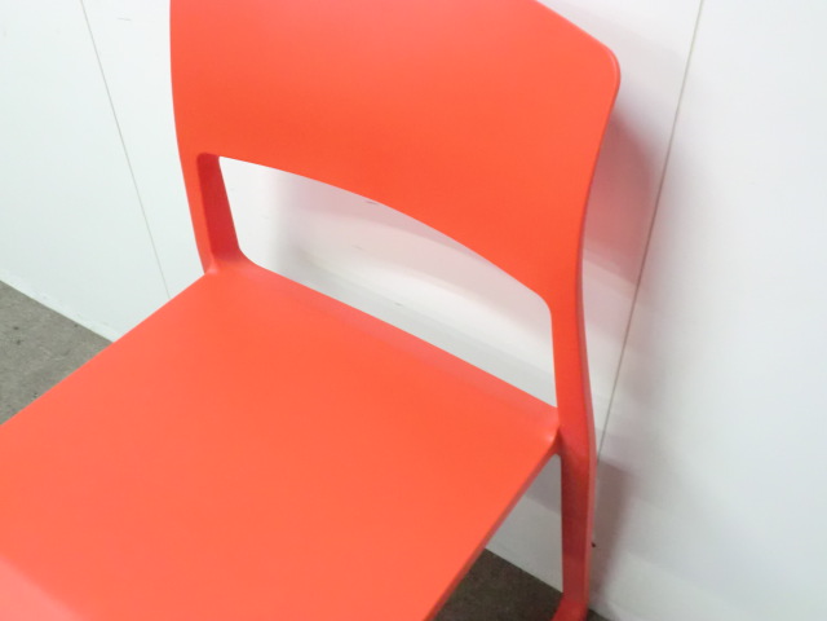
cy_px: 310
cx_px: 414
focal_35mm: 38
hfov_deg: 49.0
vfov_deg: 37.7
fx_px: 908
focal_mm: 6.9
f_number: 3.9
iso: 800
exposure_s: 1/30
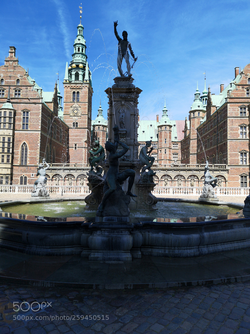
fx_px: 260
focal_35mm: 27
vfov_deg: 65.3
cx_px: 125
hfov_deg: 51.4
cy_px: 167
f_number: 1.8
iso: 50
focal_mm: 3.95
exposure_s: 1/1637
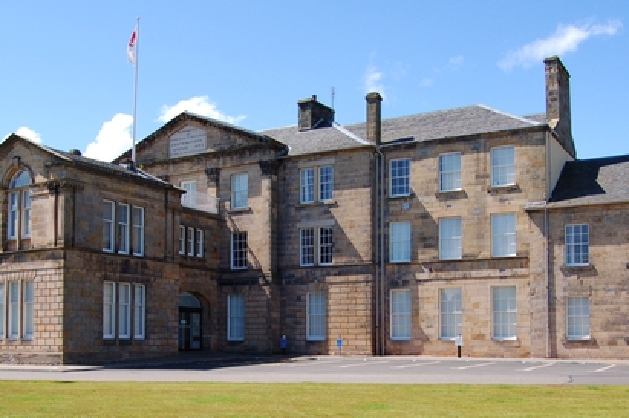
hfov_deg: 46.4
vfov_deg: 31.4
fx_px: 733
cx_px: 312
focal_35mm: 42
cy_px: 298
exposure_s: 1/250
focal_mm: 18
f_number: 8
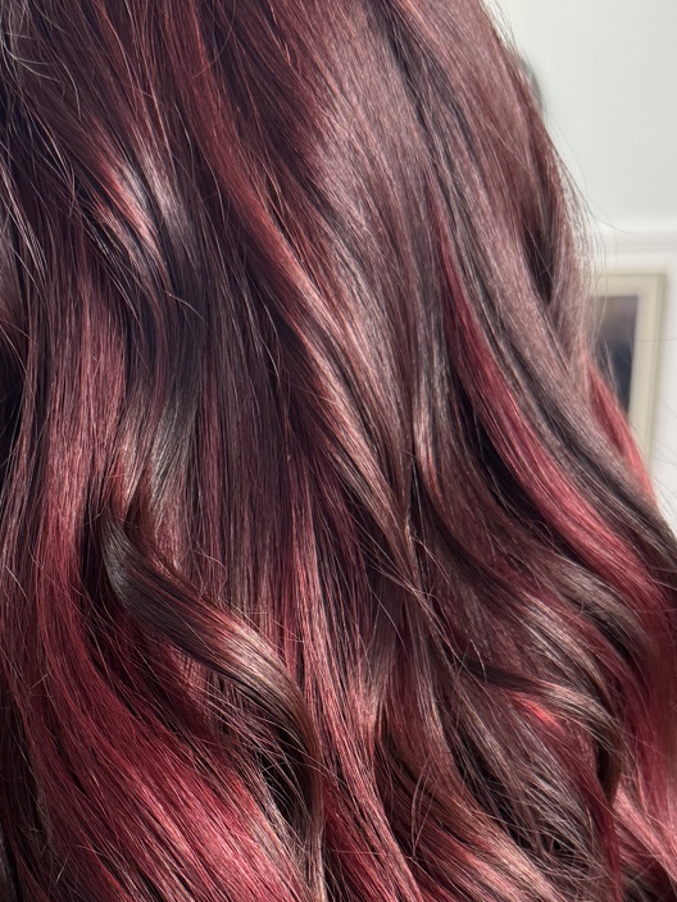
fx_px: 1565
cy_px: 774
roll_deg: -1.2
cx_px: 185
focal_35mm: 60
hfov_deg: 24.2
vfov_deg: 31.0
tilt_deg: -13.6
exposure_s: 1/60
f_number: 1.78
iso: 250
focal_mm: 6.76
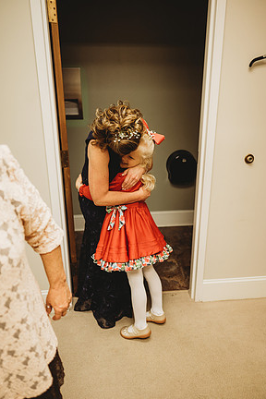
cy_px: 193
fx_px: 277
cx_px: 135
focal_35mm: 25
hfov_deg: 51.3
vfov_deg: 71.5
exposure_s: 1/125
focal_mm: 24
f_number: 2.2
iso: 800
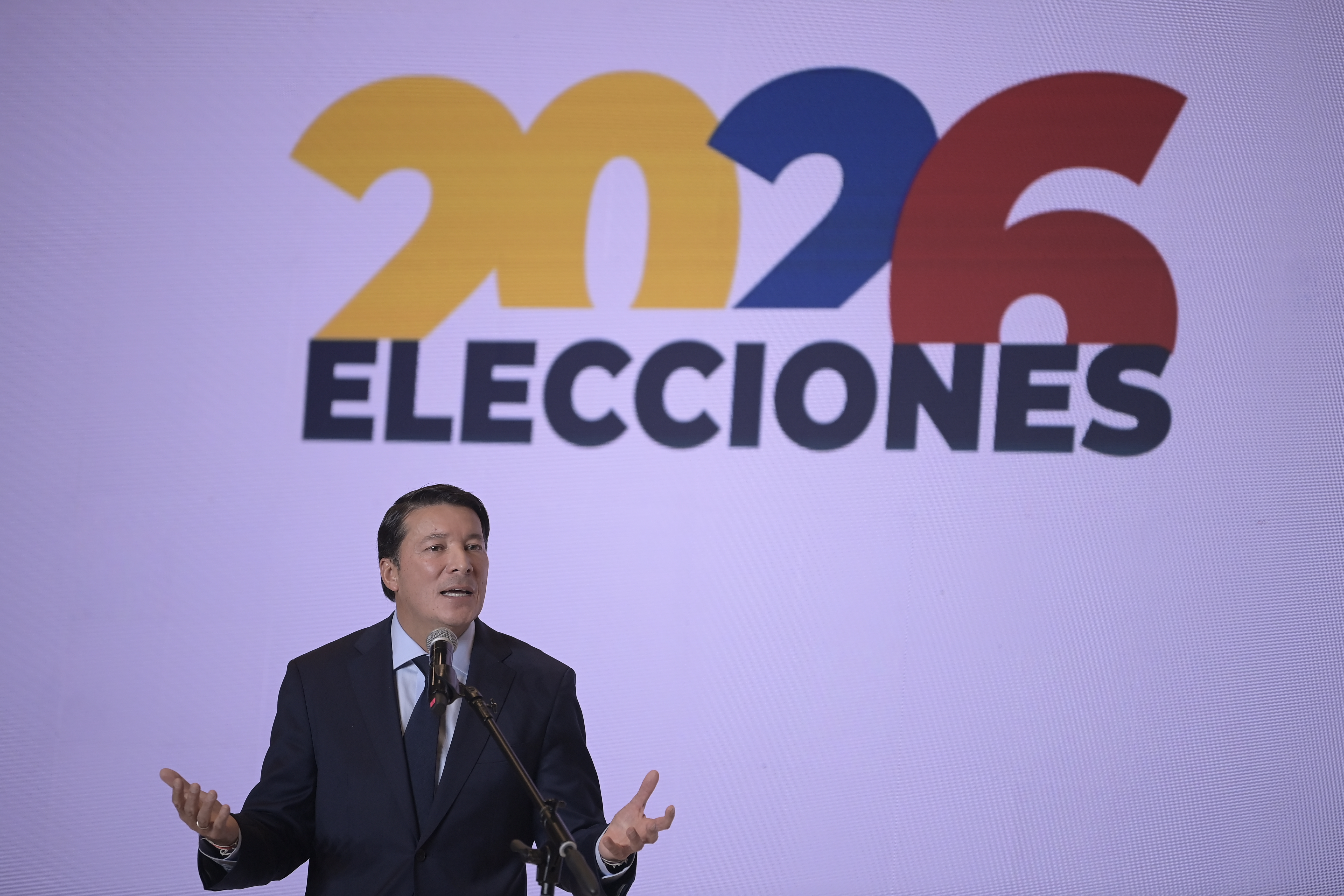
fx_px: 7466
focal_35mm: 200
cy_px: 448
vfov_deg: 6.9
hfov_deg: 10.3
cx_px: 672
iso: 1000
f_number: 2.8
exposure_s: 1/400
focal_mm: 200
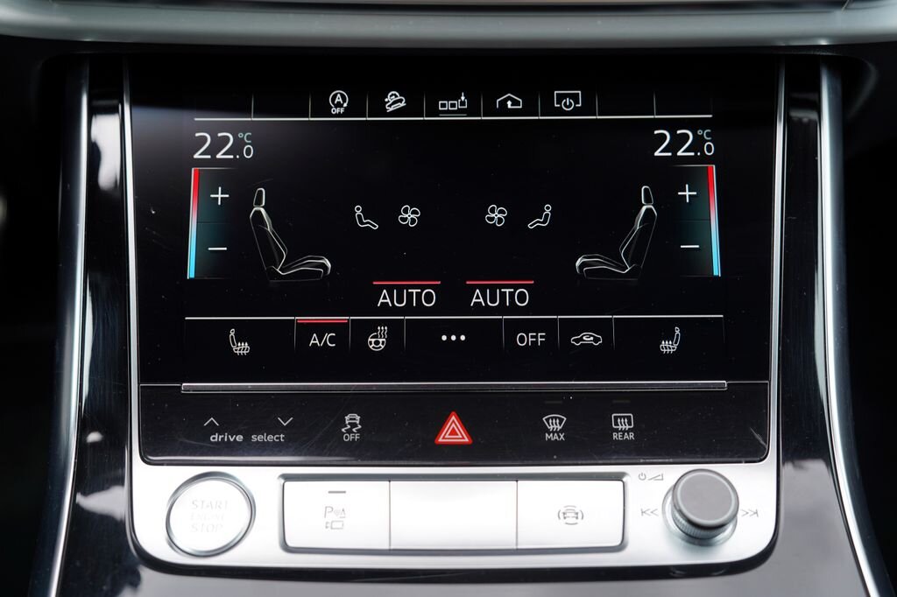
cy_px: 298
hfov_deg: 45.4
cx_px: 448
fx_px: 1071
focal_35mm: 43
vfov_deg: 31.2
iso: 100
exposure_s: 1/100
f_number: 4
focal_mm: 43
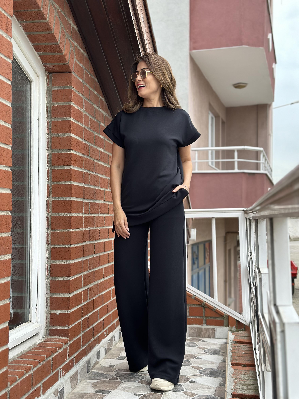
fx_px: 553
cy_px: 200
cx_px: 150
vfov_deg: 39.7
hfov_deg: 30.3
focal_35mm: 48
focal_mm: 6.86
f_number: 1.78
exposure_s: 1/529
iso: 80
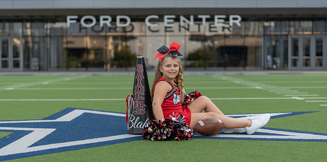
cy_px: 98
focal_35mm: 76
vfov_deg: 14.4
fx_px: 639
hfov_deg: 28.7
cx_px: 163
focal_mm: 70
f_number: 2.8
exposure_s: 1/320
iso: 100
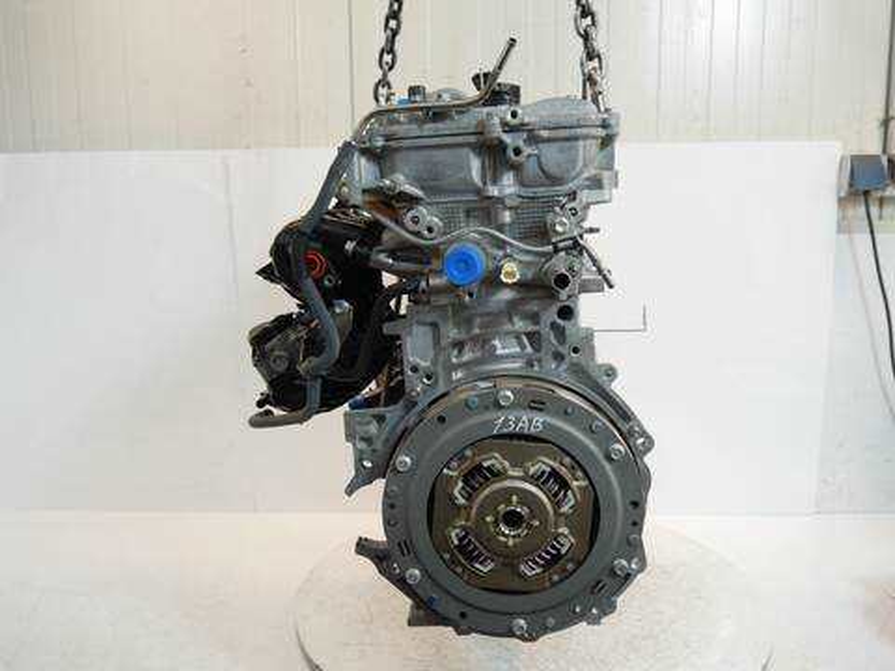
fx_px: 724
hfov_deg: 63.4
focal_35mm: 28
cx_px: 448
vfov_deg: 49.7
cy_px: 336
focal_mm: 14
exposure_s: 1/60
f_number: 3.5
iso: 250
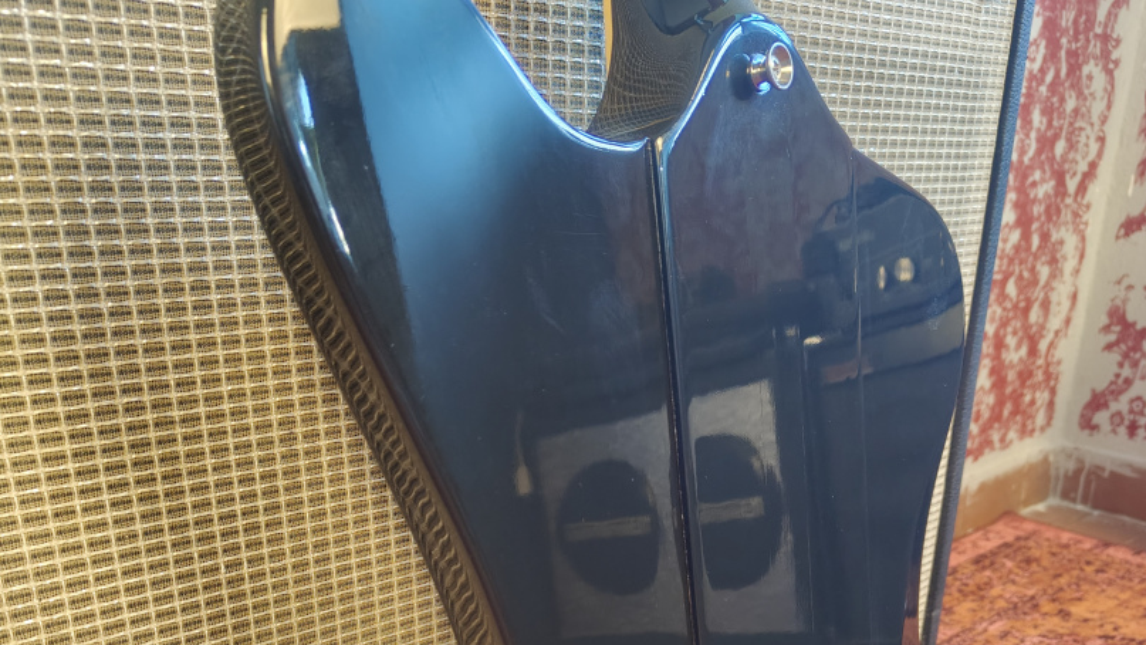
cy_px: 642
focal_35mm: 35
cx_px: 574
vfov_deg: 31.3
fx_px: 1064
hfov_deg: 56.6
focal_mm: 5.59
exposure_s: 1/25
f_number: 1.8
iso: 800
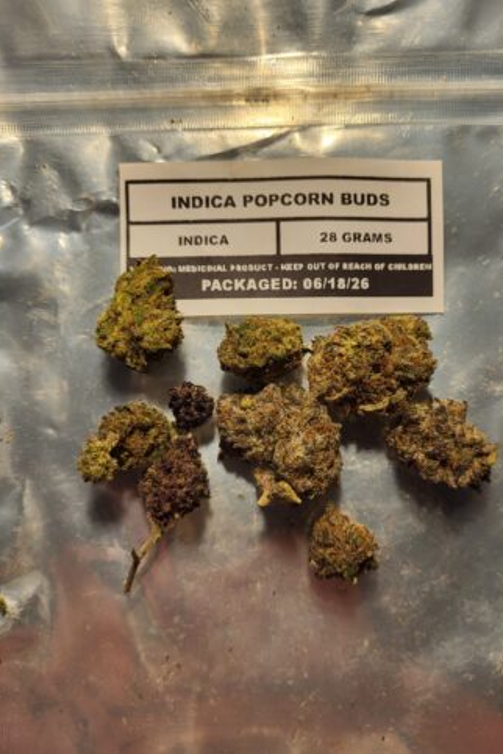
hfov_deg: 46.3
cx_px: 290
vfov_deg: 65.5
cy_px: 365
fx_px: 587
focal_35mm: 28
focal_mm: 5.4
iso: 50
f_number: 1.8
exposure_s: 1/120
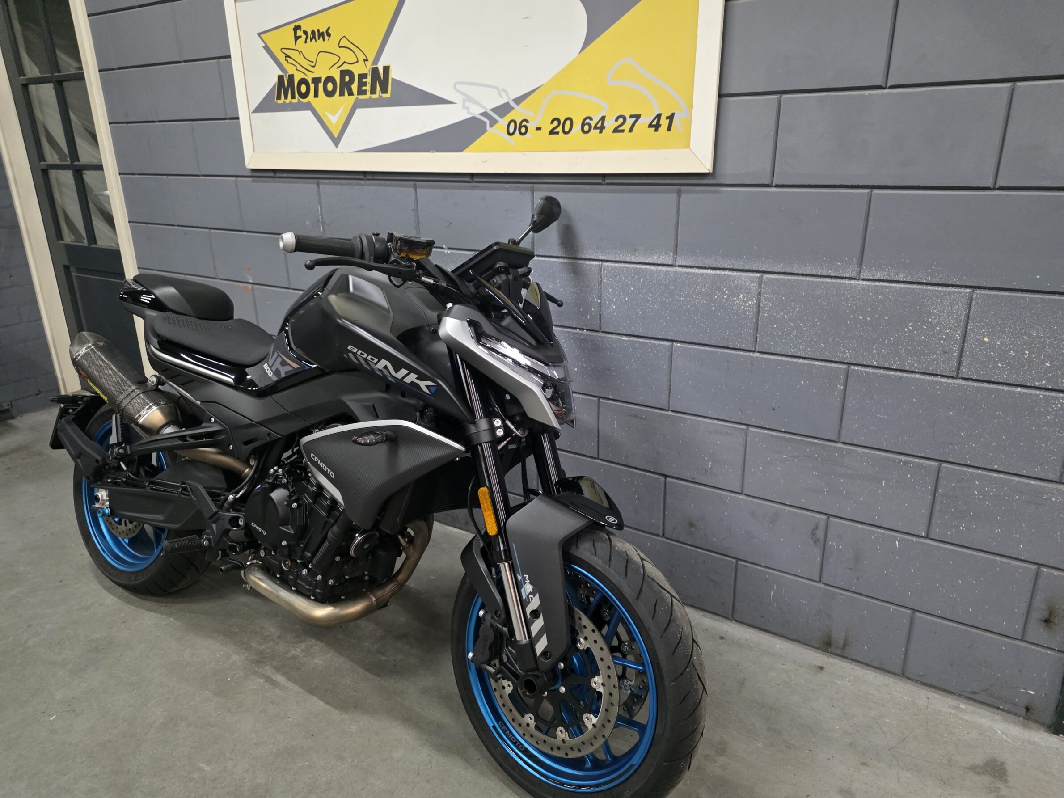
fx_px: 707
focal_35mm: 23
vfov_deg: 58.9
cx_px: 532
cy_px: 399
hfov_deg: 73.9
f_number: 1.7
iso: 1600
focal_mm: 6.25
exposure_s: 1/100
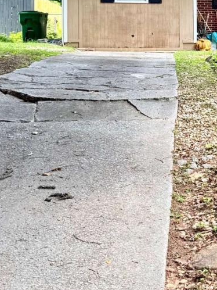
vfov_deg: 24.8
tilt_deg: +1.7
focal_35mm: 77
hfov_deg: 17.5
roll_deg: +0.4
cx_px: 308
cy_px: 47
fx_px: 644
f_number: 1.78
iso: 80
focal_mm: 6.76
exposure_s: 1/547
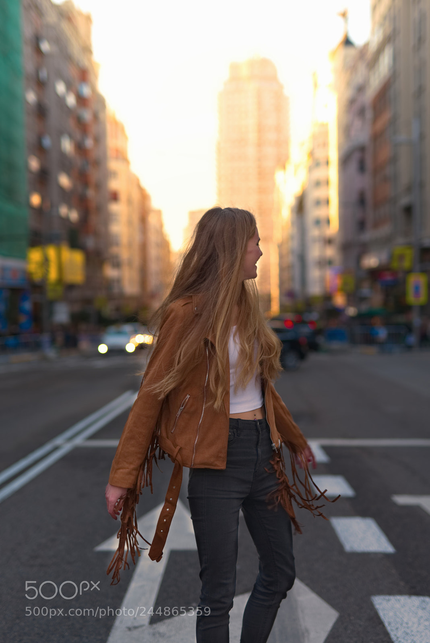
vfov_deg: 39.6
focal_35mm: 50
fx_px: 895
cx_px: 215
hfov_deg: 27.0
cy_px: 322
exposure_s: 1/250
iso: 100
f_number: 1.8
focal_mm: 50
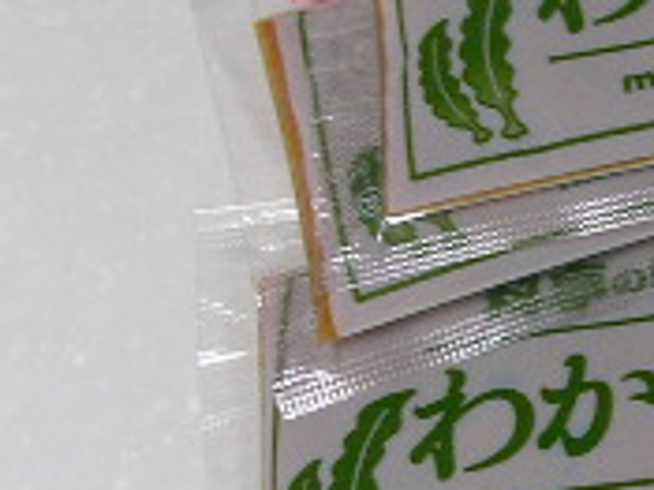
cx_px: 1147
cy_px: 329
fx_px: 2624
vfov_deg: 10.6
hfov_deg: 13.0
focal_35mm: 139
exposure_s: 1/18.8
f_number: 3.5
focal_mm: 5.8
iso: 100
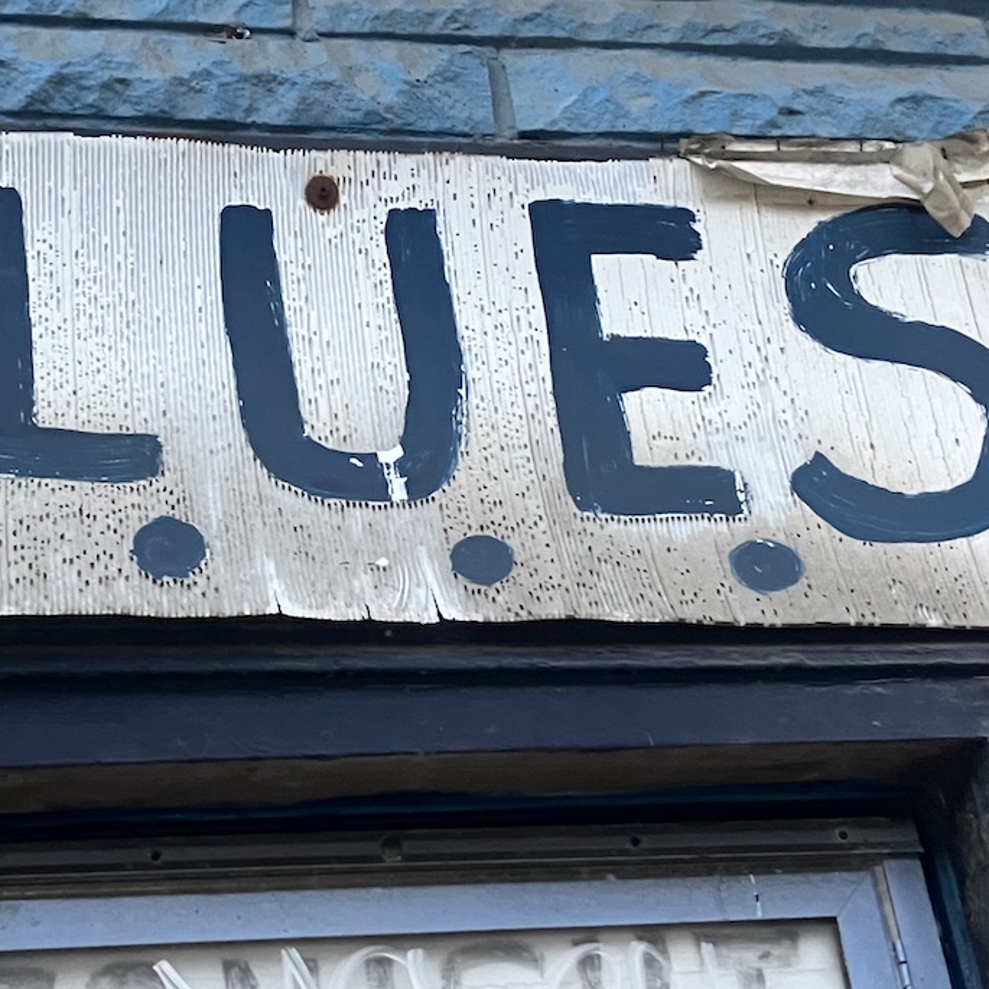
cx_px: 276
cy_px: 463
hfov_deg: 26.2
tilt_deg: +31.8
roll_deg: +5.9
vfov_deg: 26.5
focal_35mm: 65
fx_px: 2101
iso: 320
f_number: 1.8
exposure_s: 1/50
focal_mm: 3.99
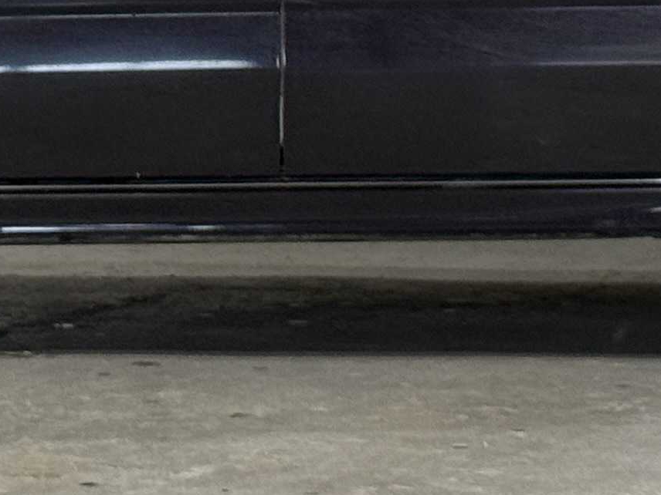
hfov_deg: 8.8
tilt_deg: +1.2
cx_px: 239
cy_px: -230
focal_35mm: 226
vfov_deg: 6.5
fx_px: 4316
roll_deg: -0.3
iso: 160
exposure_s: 1/60
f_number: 1.78
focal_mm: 6.76
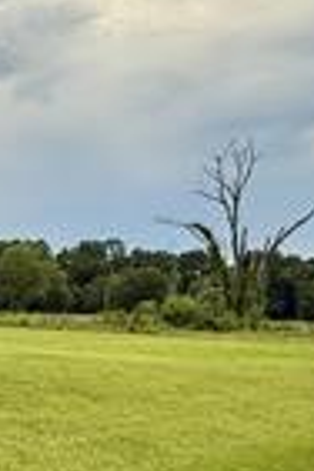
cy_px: 302
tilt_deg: +0.9
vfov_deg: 36.0
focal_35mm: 55
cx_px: -82
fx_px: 720
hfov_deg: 22.3
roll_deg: -1.9
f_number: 2.2
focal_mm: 2.22
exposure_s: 1/148
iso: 50
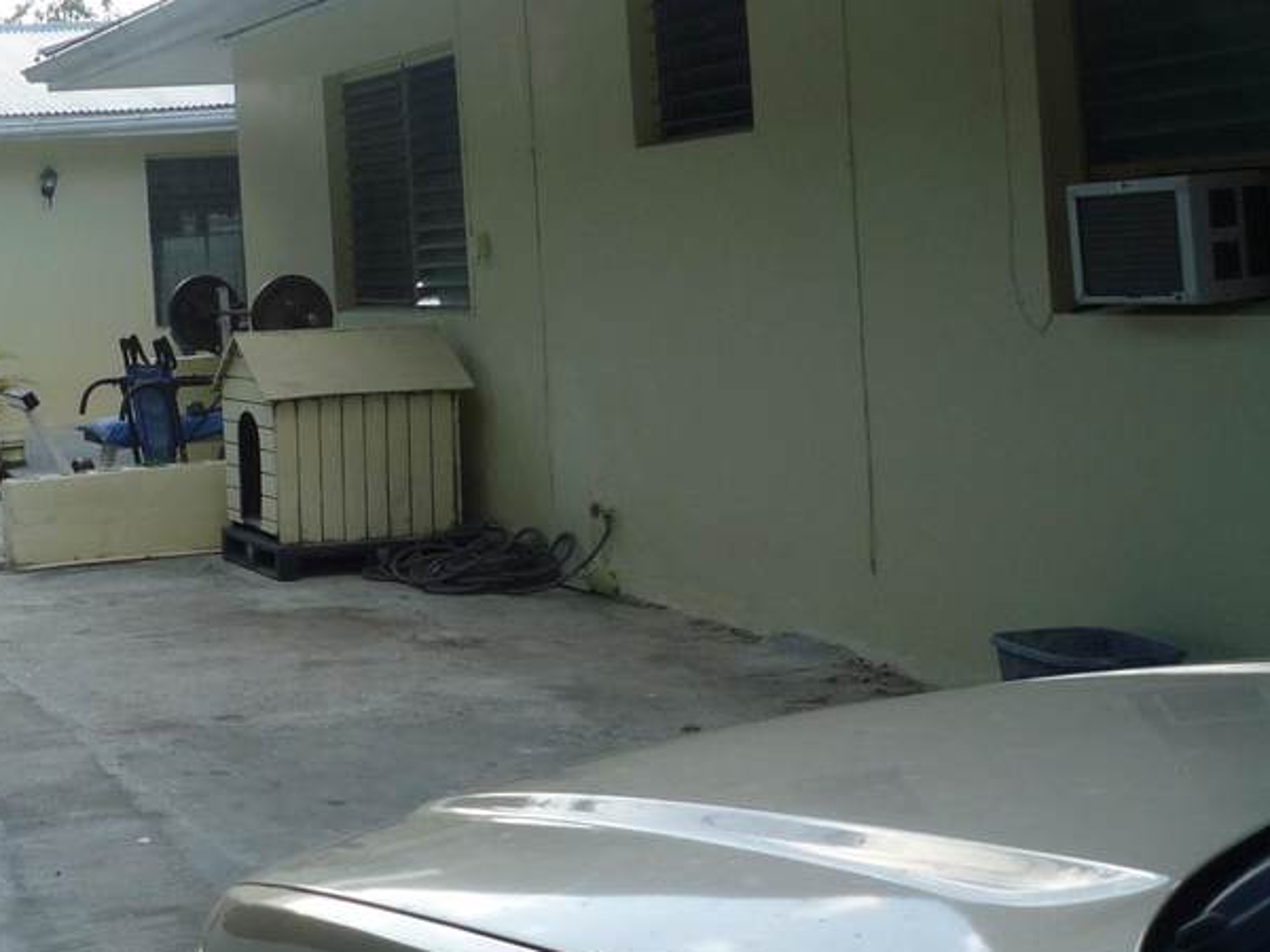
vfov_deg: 22.8
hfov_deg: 28.2
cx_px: -44
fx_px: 2348
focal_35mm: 64
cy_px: 288
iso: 100
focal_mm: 5.2
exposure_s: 1/160
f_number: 4
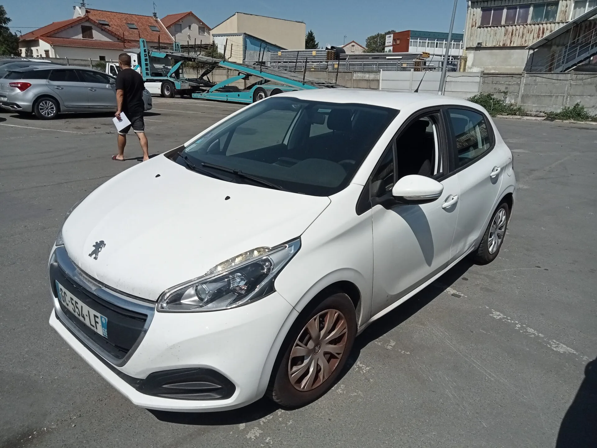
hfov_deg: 63.4
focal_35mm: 28
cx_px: 298
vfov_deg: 49.7
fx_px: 483
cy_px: 224
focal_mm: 3.46
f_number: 2.2
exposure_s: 1/2717
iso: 105
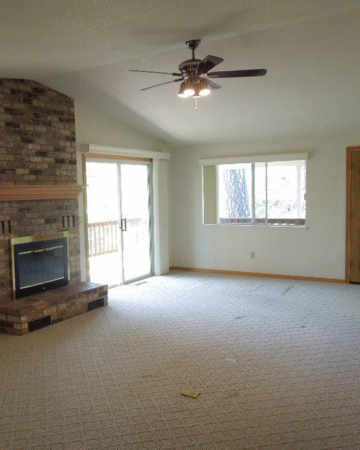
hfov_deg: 44.2
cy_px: 228
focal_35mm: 33
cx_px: 133
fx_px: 439
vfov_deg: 54.2
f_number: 3.3
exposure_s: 1/30
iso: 280
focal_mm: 4.5
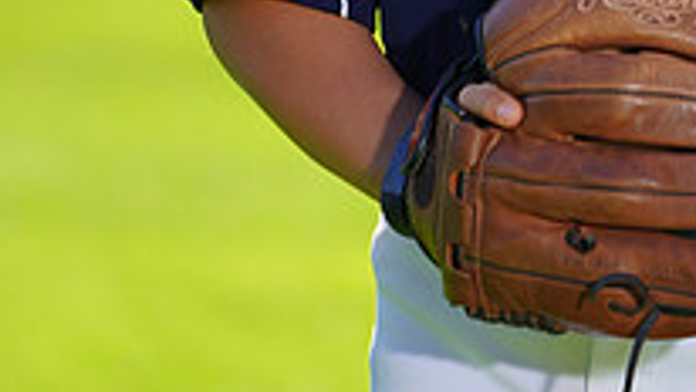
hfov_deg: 2.6
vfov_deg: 1.4
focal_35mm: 842
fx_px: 15543
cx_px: 559
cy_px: -375
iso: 100
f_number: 6.3
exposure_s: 1/250
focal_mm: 285
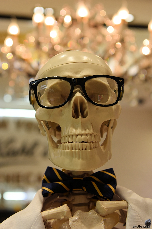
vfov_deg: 42.8
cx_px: 76
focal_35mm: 46
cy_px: 114
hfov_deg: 29.2
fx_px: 292
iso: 320
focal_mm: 46
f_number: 3.5
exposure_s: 1/200
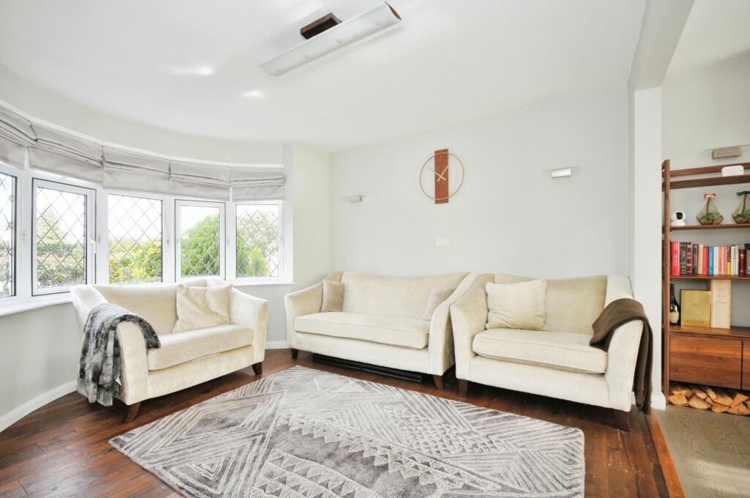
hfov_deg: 100.5
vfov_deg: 77.2
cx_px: 375
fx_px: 312
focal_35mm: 15
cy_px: 249
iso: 500
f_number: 6.3
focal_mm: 10
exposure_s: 1/80
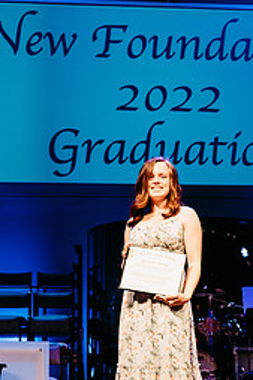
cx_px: 160
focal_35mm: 78
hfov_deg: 17.4
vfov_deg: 25.6
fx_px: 823
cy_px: 295
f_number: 4
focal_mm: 44
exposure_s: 1/200
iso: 1600
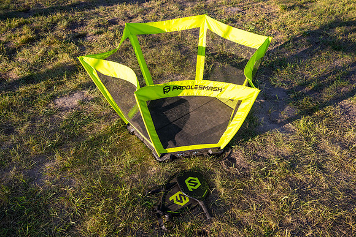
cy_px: 126
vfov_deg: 50.3
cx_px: 184
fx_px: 253
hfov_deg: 70.2
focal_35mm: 26
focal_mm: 24
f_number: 5.6
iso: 400
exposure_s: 1/1250
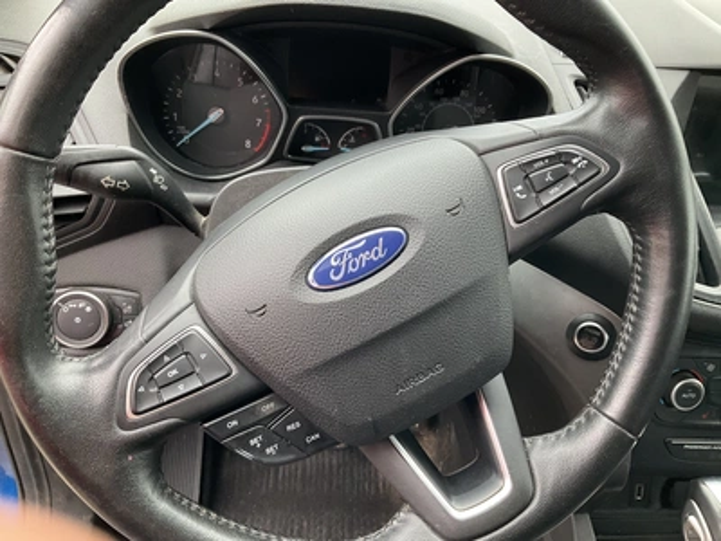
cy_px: 270
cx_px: 360
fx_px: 604
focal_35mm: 29
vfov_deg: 48.2
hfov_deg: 61.7
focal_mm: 3
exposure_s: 1/71
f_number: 1.8
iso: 64
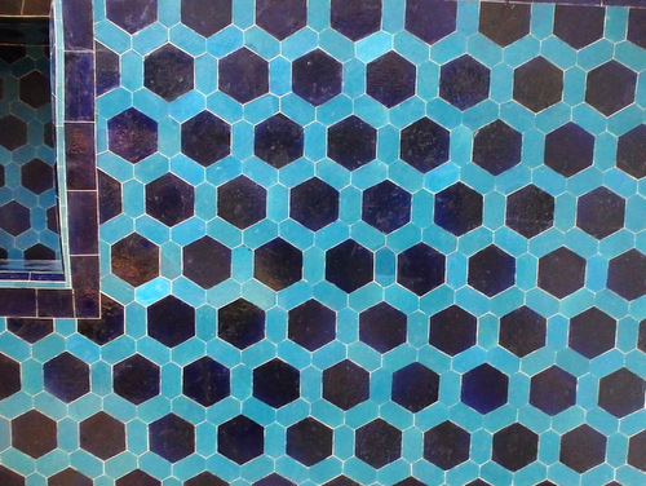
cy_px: 243
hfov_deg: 63.4
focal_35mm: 28
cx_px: 323
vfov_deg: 49.8
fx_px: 523
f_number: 3.9
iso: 1000
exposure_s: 1/8
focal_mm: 5
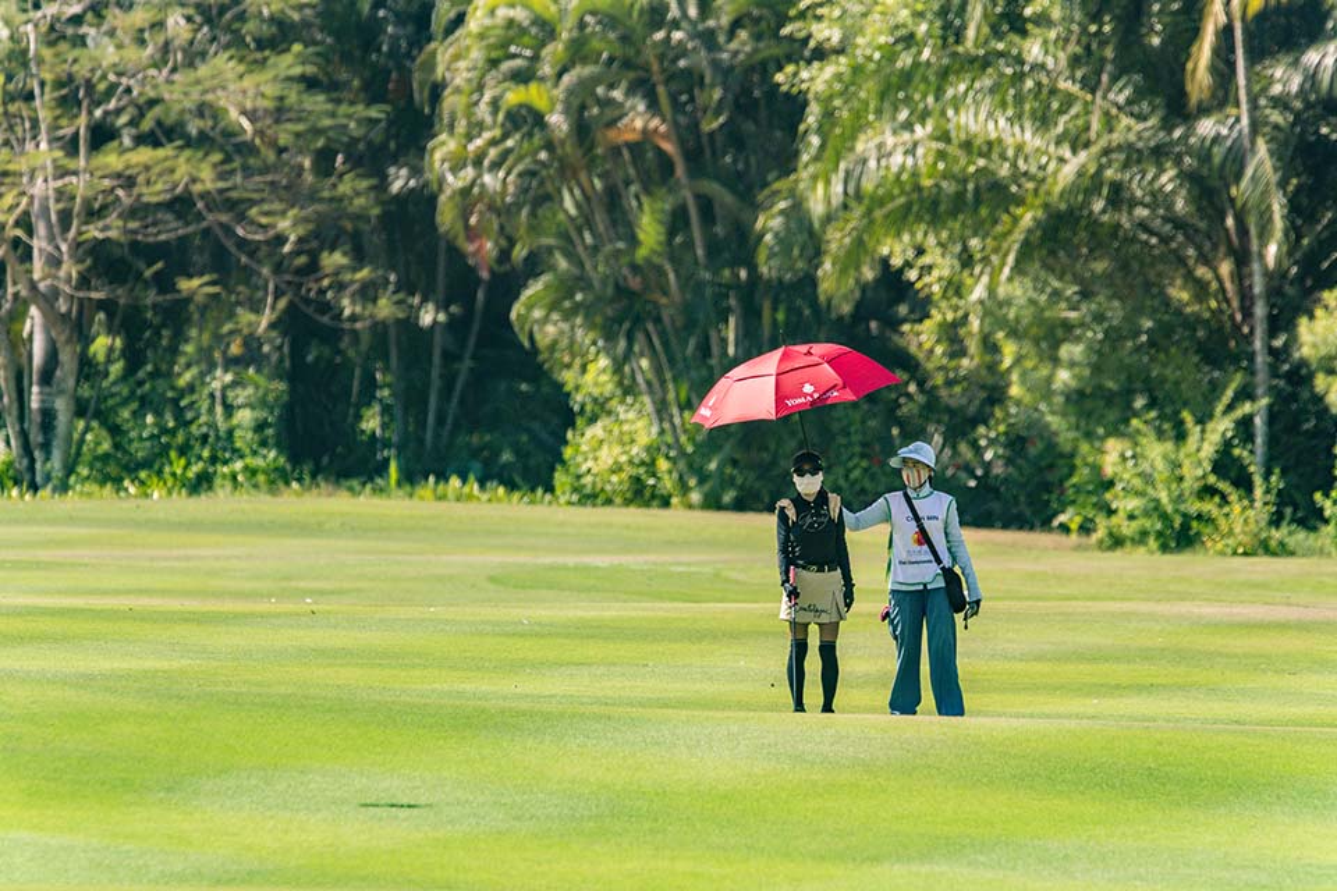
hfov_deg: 3.2
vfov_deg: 2.1
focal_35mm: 650
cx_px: 668
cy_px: 446
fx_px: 24138
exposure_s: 1/2500
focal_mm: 650
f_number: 8
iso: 720
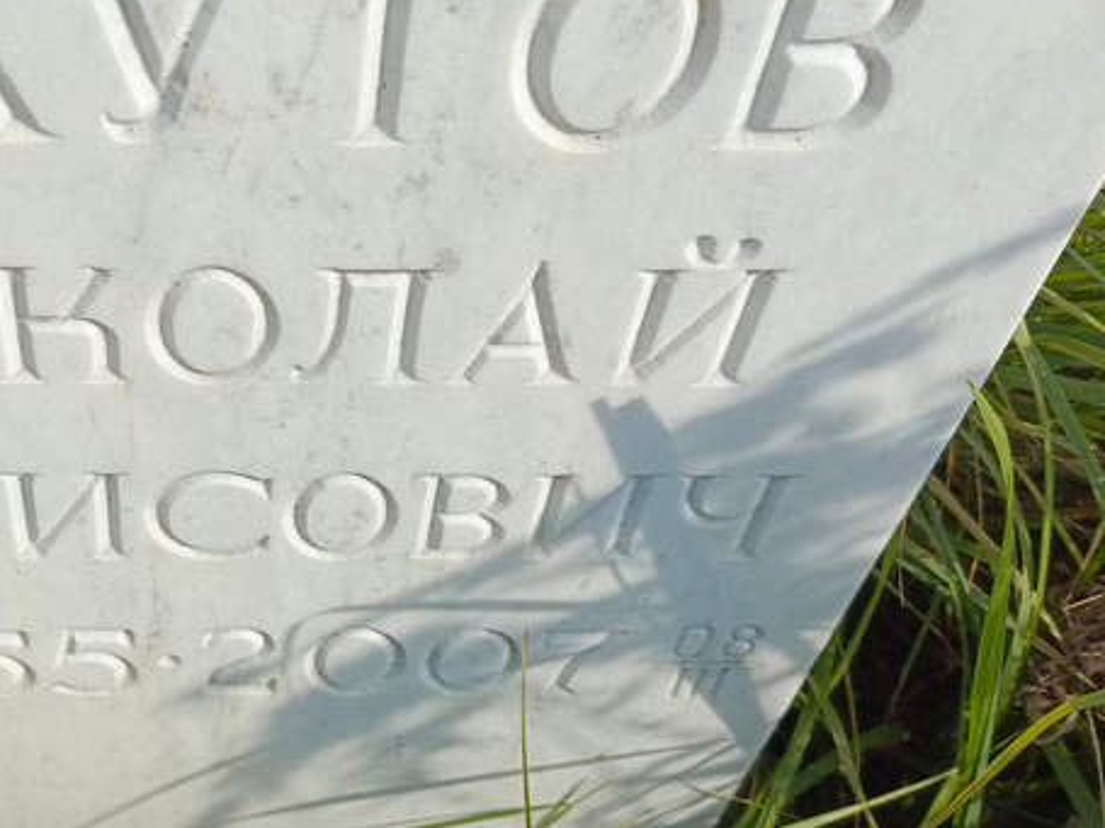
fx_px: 1404
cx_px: 231
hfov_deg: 41.2
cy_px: 393
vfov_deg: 32.9
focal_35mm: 44
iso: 107
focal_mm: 4.76
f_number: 1.69
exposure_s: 1/1323
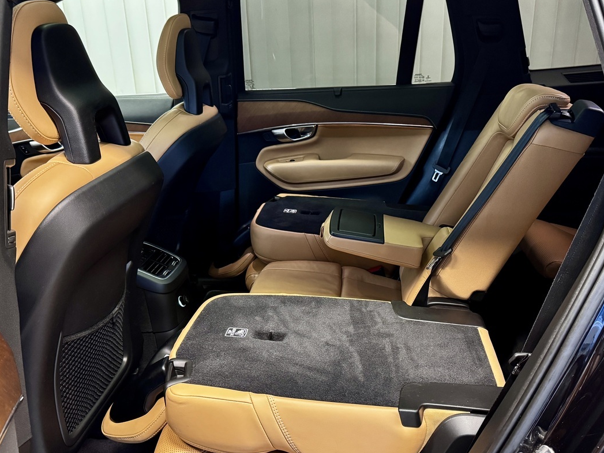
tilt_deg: -21.4
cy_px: 259
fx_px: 576
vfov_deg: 42.8
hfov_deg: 55.2
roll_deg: +0.6
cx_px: 339
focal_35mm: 33
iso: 800
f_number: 1.78
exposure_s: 1/50
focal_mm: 6.76
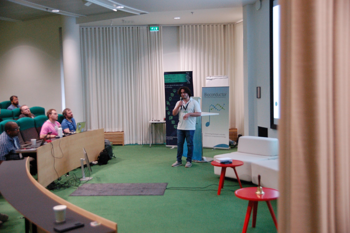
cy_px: 116
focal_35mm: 40
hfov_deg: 48.0
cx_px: 175
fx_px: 393
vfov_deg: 33.0
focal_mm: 27
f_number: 3.2
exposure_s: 1/125
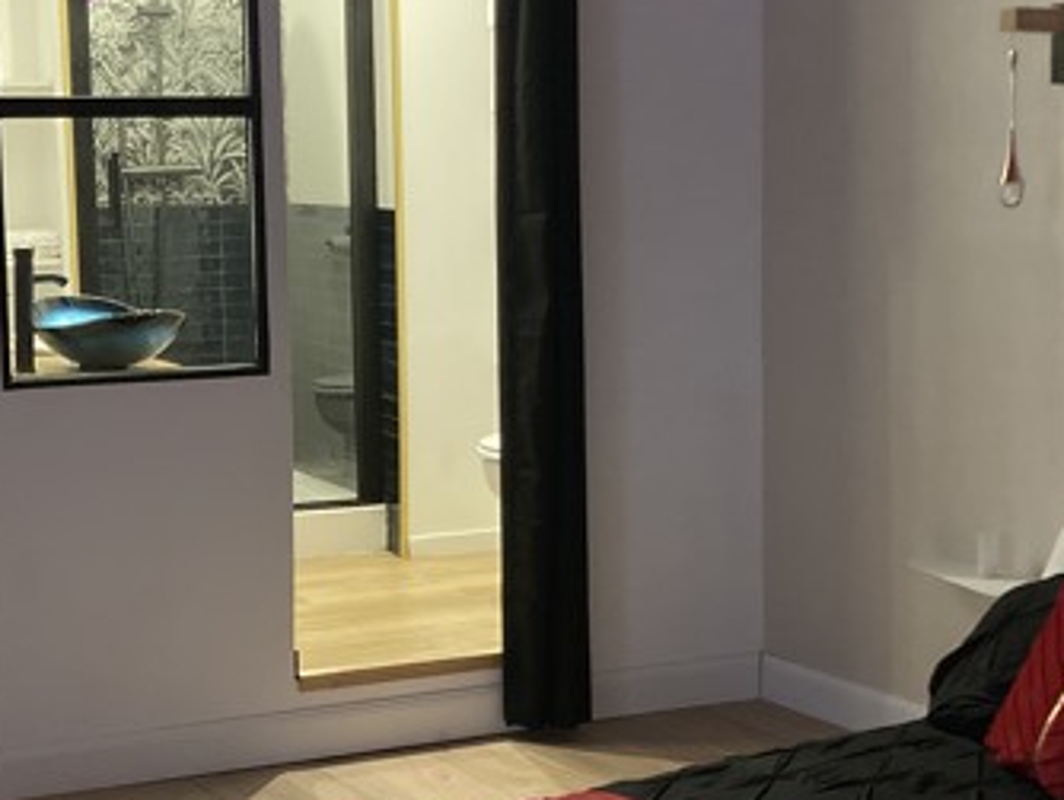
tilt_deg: -4.3
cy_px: 376
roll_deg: +0.1
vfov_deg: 22.0
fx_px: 2061
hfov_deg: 28.9
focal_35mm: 67
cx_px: 491
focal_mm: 3.99
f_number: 1.8
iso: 640
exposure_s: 1/30
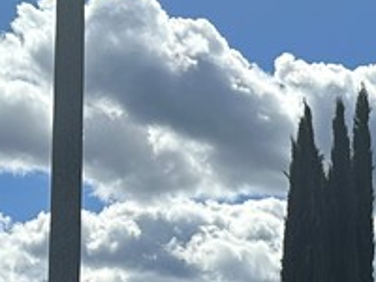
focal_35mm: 123
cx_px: 761
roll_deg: -1.0
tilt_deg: +2.3
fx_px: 1336
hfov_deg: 13.6
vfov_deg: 11.4
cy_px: 462
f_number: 1.78
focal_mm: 6.86
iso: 80
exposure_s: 1/7576
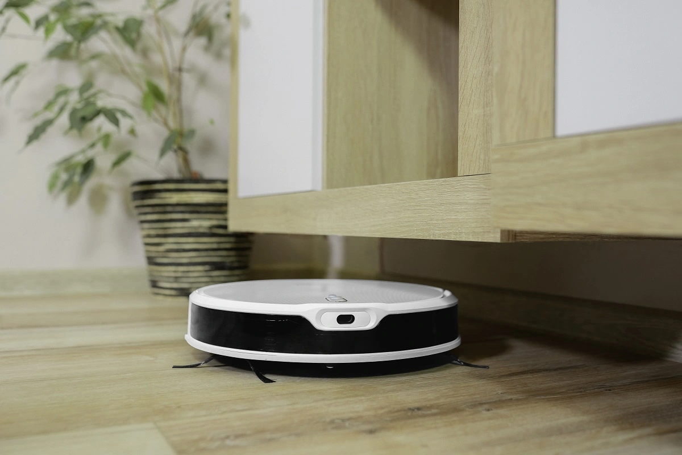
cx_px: 341
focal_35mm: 35
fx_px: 663
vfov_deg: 37.9
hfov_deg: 54.4
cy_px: 228
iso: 1600
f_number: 3.2
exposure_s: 1/100
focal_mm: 35
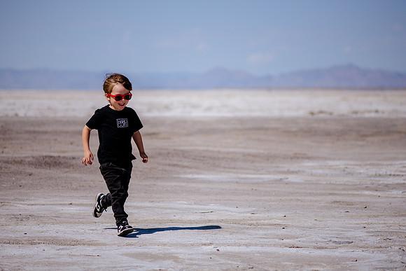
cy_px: 106
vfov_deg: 10.6
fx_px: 1466
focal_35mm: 130
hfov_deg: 15.8
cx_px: 195
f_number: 2.8
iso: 125
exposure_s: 1/6400
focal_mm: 105
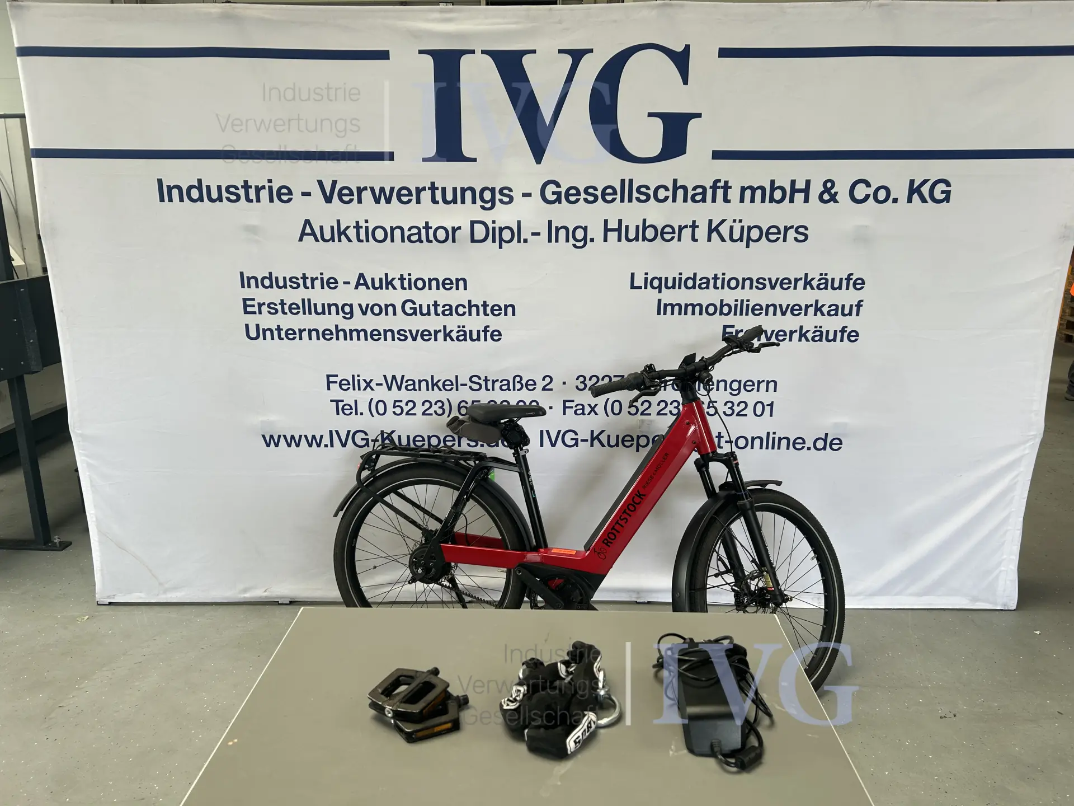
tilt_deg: -16.5
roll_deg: +1.6
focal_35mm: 26
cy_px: 403
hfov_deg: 67.3
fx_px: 807
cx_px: 537
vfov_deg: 53.1
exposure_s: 1/121
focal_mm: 5.7
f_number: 1.5
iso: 40
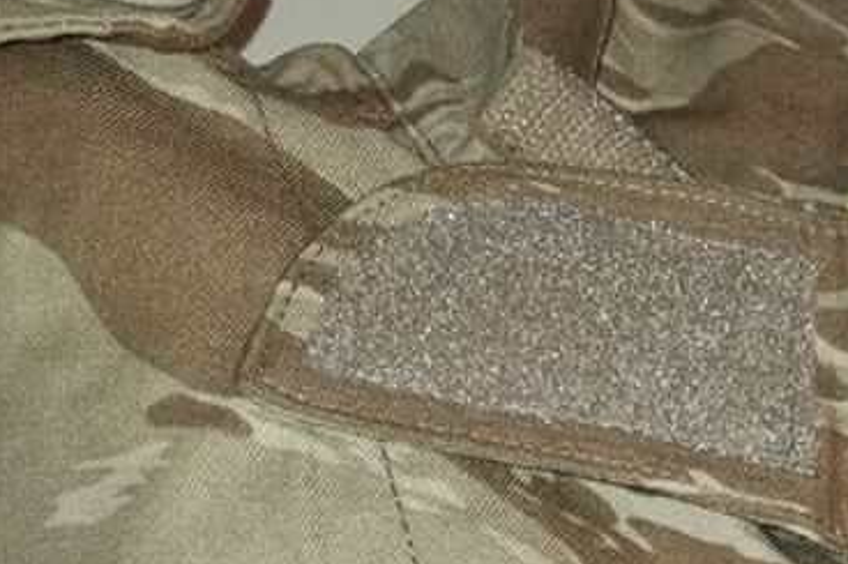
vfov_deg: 11.2
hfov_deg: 19.8
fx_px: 2307
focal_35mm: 98
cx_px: 956
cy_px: 1424
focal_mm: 5.4
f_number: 1.8
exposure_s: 1/100
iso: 320
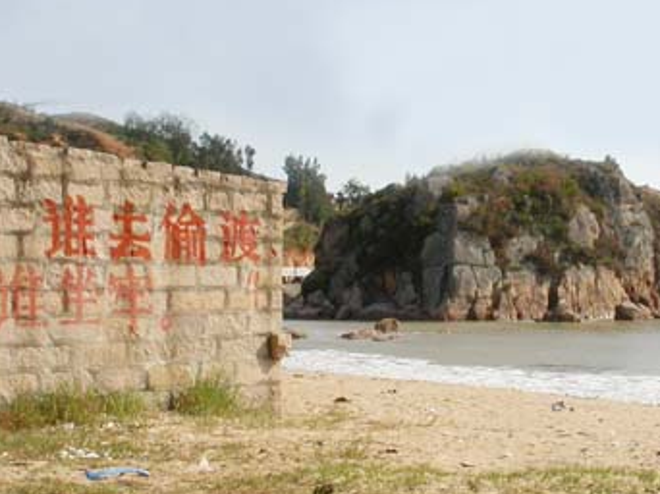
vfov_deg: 20.4
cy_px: 228
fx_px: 1372
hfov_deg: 26.9
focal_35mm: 72
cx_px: 419
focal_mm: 8.6
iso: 100
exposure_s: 1/566
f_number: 7.7
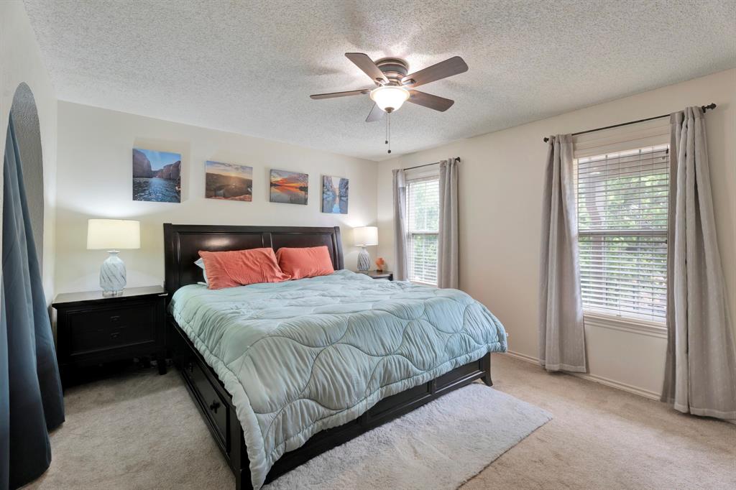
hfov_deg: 96.8
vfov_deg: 73.7
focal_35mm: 16
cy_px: 245
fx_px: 327
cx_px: 368
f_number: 9
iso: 160
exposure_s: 1/5
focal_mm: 16
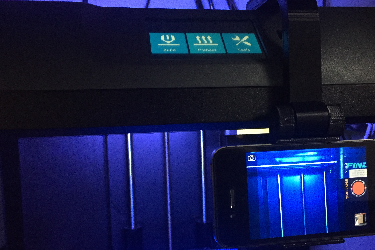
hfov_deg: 49.3
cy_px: 140
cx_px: 218
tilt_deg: -5.3
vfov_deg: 34.2
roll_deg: +2.2
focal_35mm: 39
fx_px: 406
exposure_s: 1/17
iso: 320
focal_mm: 4.15
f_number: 2.2
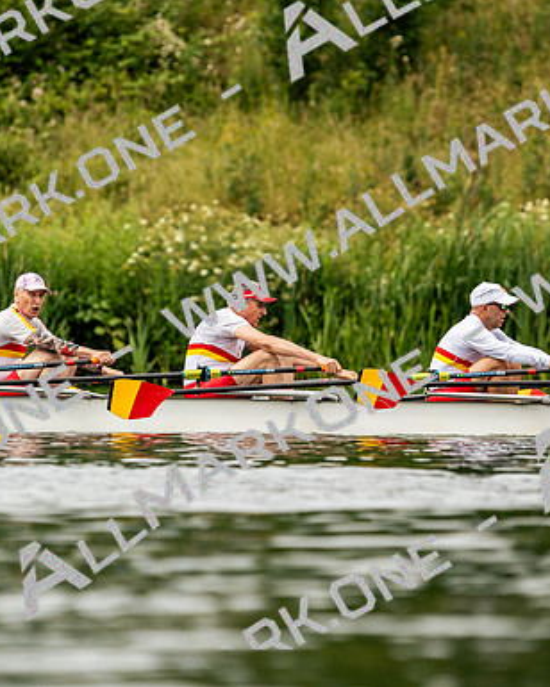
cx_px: 382
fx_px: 13328
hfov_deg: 2.4
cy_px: 344
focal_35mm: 655
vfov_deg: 3.0
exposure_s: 1/2000
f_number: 6.3
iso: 320
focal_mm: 463
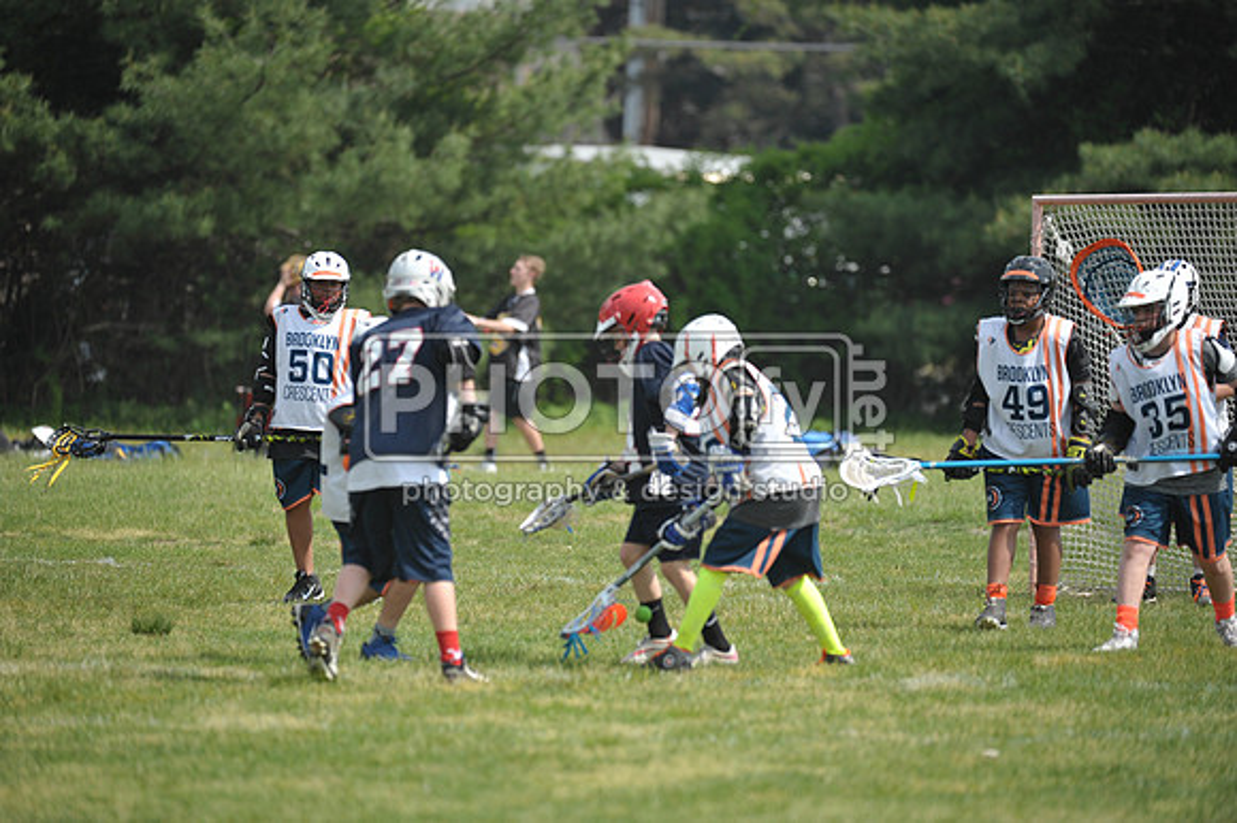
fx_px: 10302
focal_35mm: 300
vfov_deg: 4.6
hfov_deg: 6.9
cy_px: 412
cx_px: 618
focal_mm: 300
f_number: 4
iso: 640
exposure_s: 1/3200
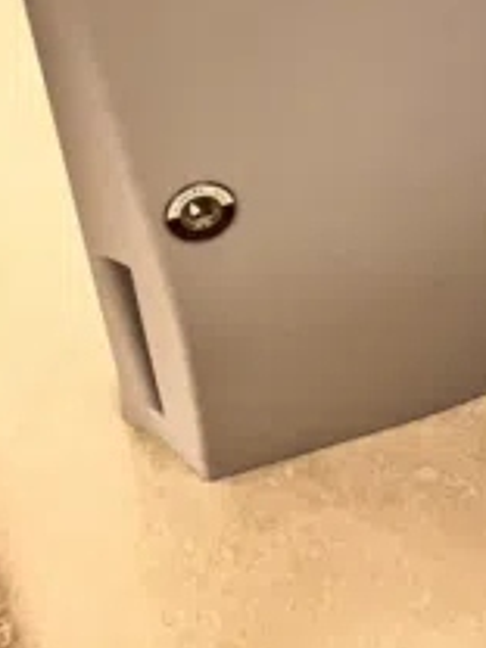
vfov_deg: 35.4
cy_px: 37
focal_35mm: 50
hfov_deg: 29.1
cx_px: 277
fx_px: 936
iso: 2000
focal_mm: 5.1
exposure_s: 1/17
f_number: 1.6
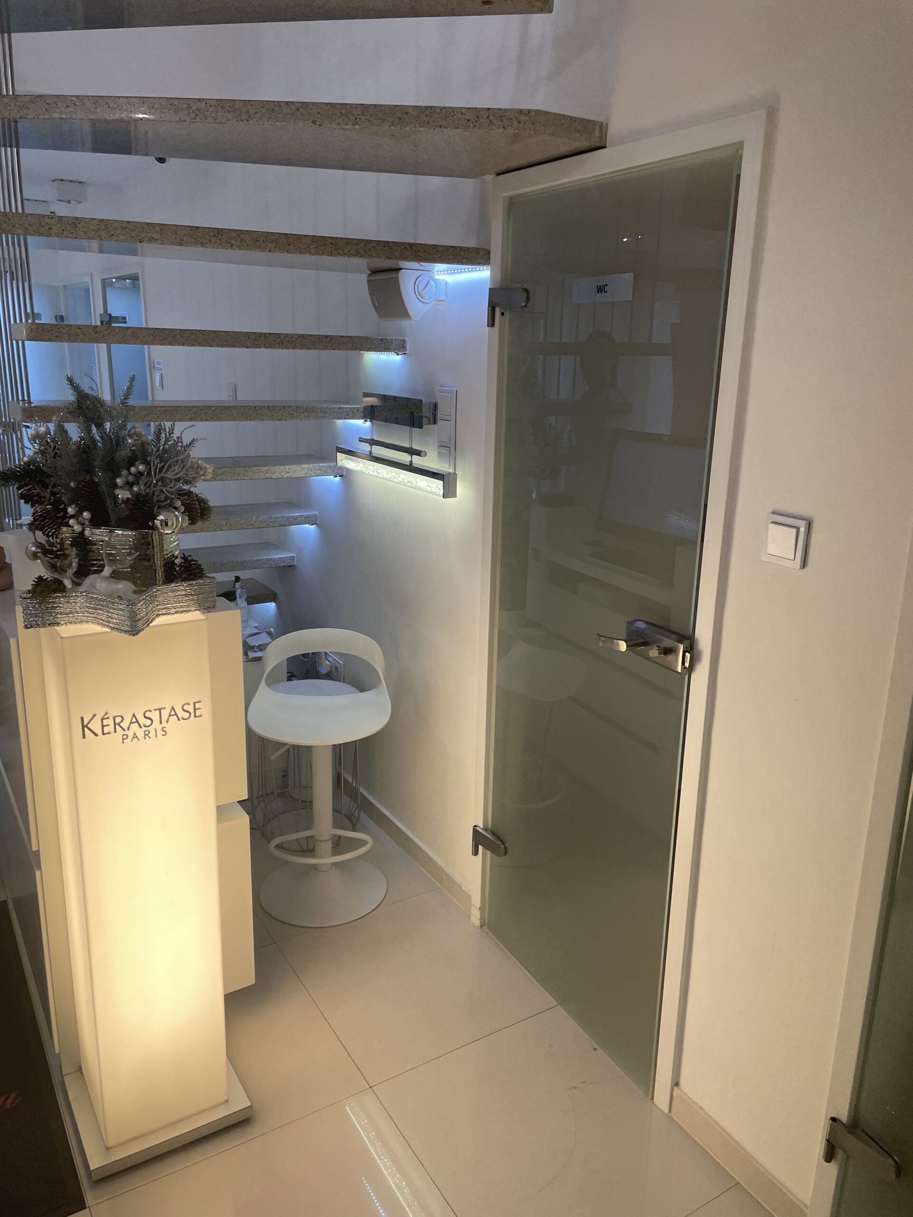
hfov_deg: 53.1
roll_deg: -0.9
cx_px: 456
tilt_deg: -15.3
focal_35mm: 26
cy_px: 608
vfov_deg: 67.3
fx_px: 914
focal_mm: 4.2
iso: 80
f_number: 1.6
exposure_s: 1/100
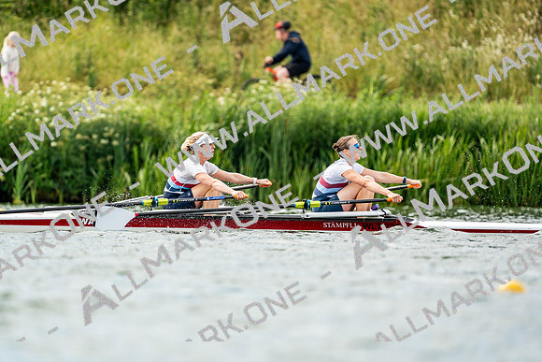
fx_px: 9035
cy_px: 181
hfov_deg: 3.4
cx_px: 271
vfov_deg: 2.3
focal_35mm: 600
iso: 640
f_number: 6.3
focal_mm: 600
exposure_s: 1/2000
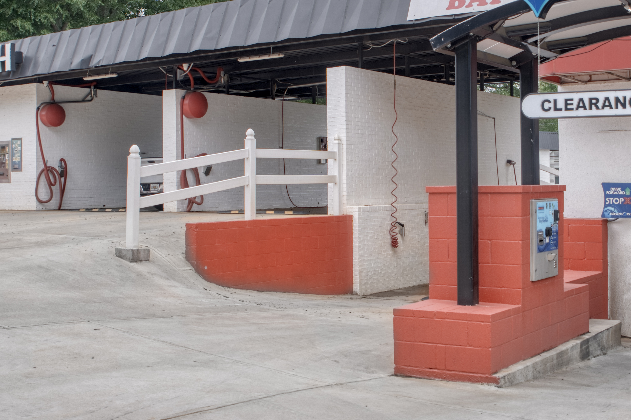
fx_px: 858
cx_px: 443
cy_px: 169
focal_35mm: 49
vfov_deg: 27.4
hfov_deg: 39.7
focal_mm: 24
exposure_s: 1/400
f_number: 6.3
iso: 125
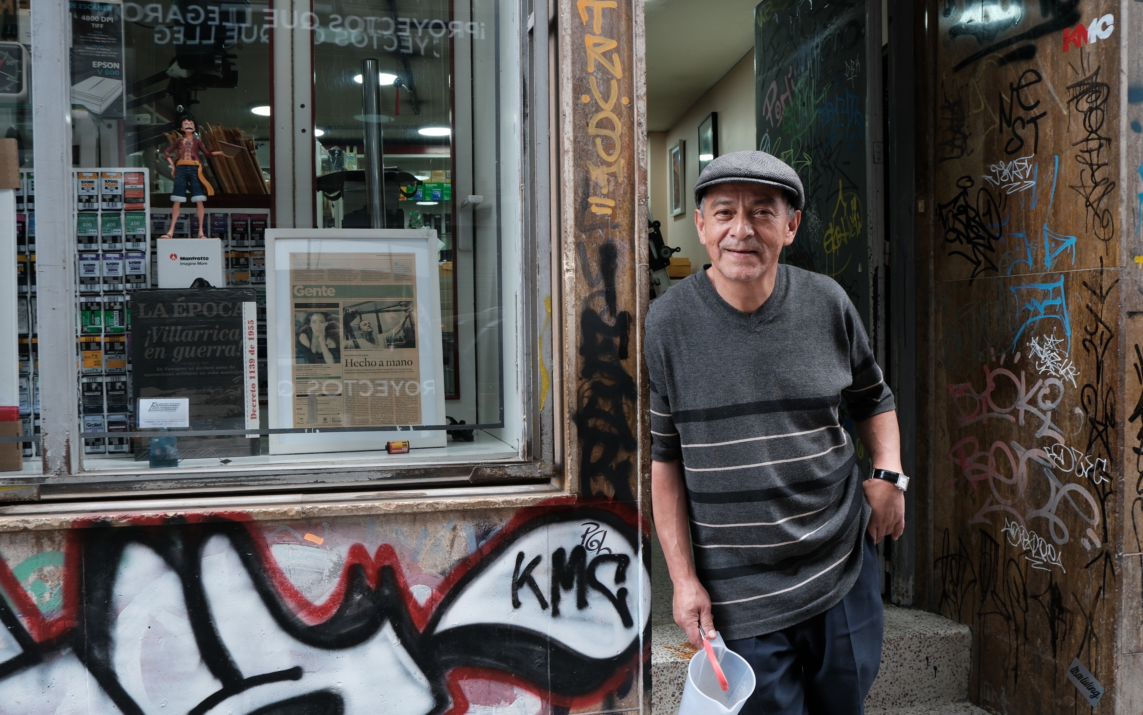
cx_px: 567
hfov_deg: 59.7
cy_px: 371
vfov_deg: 39.4
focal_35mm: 32
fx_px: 997
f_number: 7.1
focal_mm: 20.9
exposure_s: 1/40
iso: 500
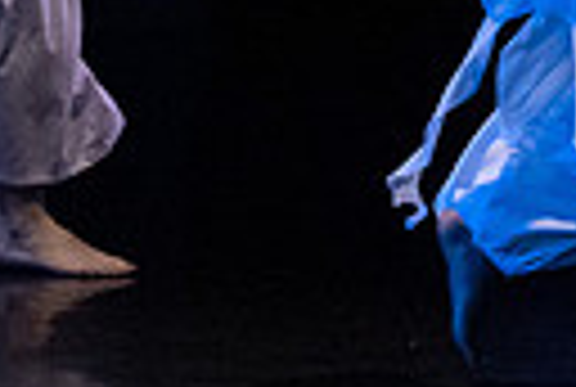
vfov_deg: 3.4
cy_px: -388
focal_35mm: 404
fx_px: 6479
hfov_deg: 5.1
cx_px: 543
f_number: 2.8
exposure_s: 1/400
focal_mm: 75
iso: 6400
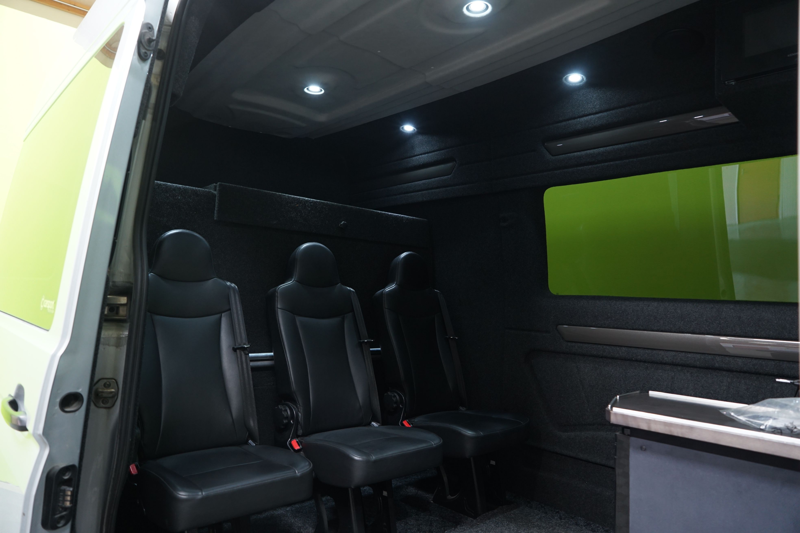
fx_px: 533
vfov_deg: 53.1
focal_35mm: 24
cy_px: 266
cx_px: 400
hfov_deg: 73.7
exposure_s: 1/20
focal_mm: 24
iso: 800
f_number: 4.5
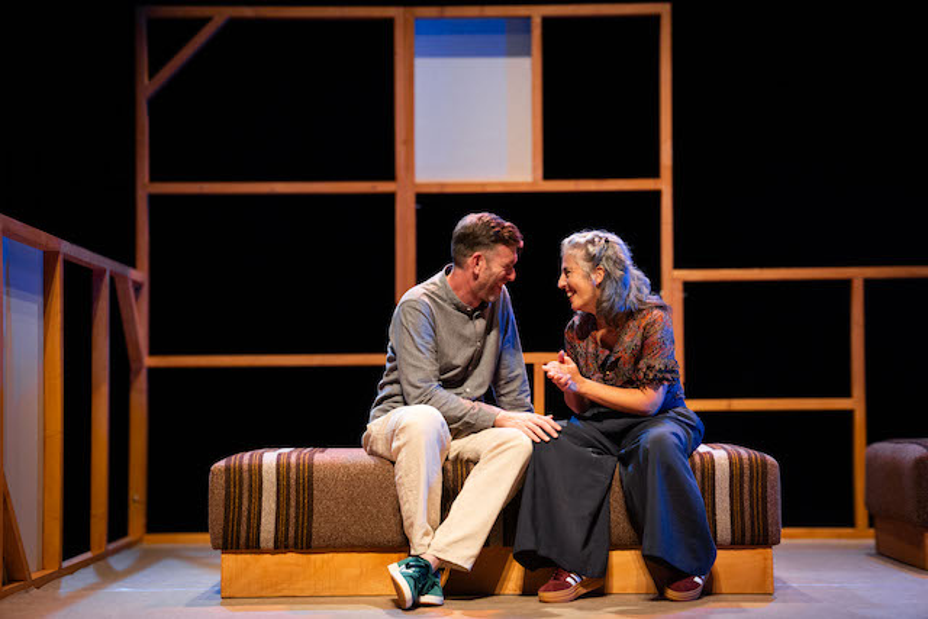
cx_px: 464
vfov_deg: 19.5
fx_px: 1805
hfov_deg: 28.8
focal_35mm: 70
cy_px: 310
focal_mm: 70
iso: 1600
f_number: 5
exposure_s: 1/125
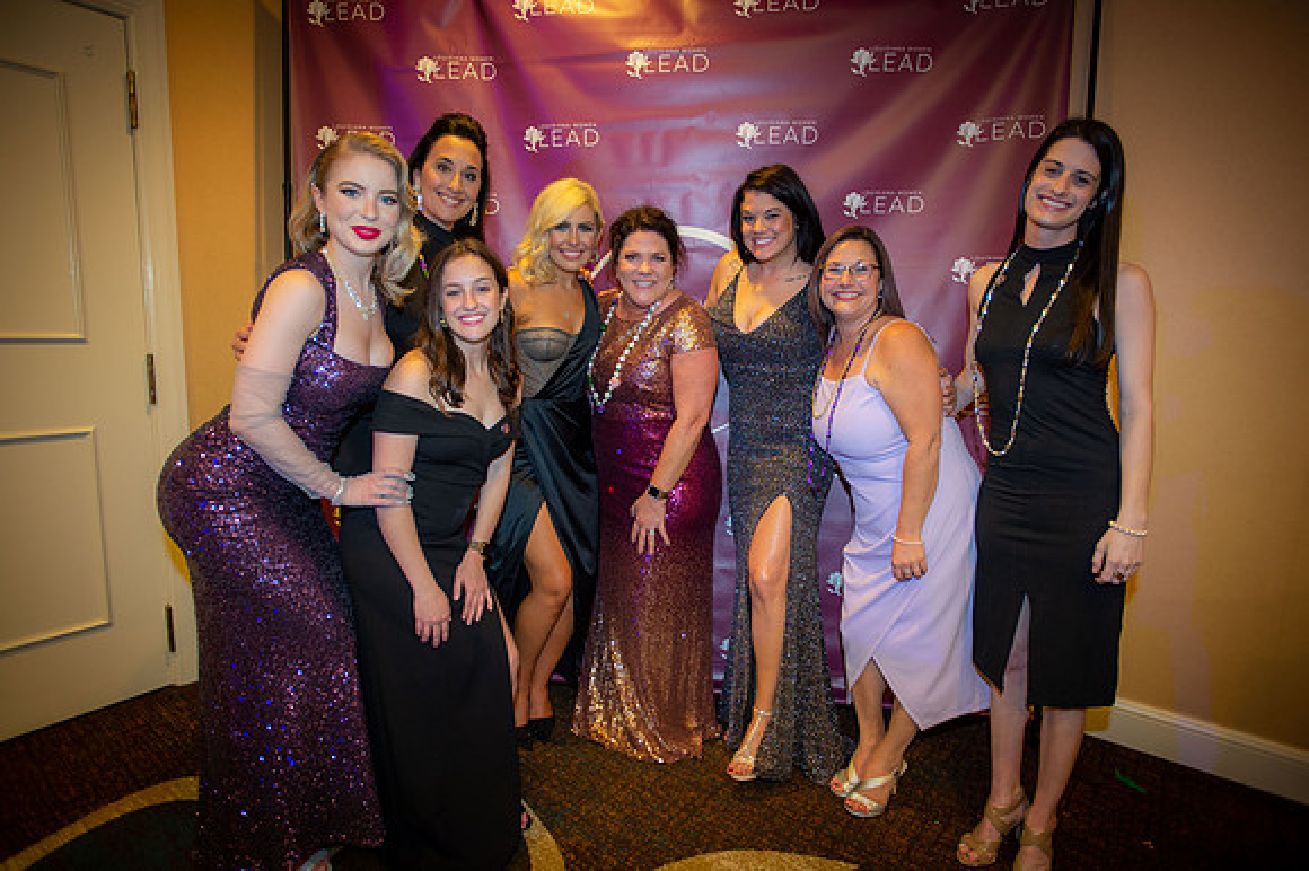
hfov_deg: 84.0
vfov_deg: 61.9
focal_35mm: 20
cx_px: 654
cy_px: 436
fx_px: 727
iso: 1250
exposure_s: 1/80
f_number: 2.8
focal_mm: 20
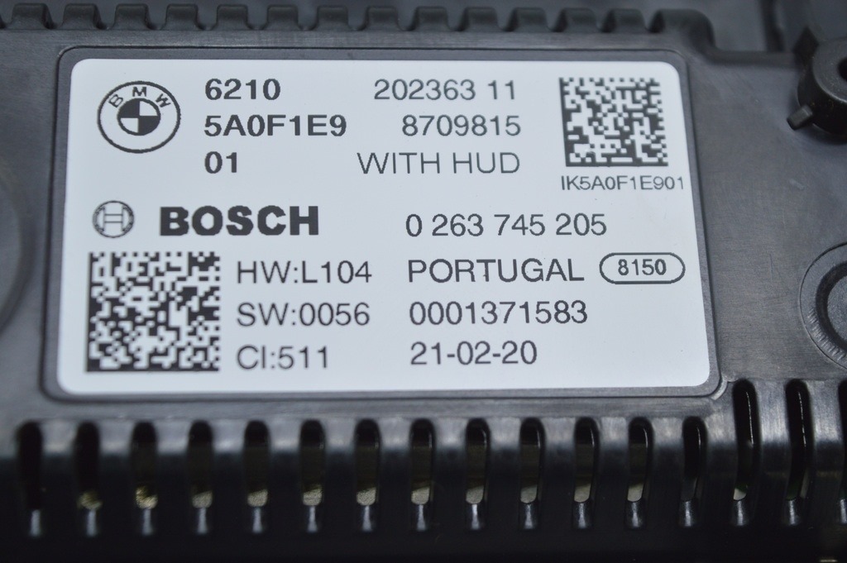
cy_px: 282
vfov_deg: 16.5
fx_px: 1939
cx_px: 424
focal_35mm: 82
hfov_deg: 24.6
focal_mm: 55
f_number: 5.6
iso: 400
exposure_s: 1/40
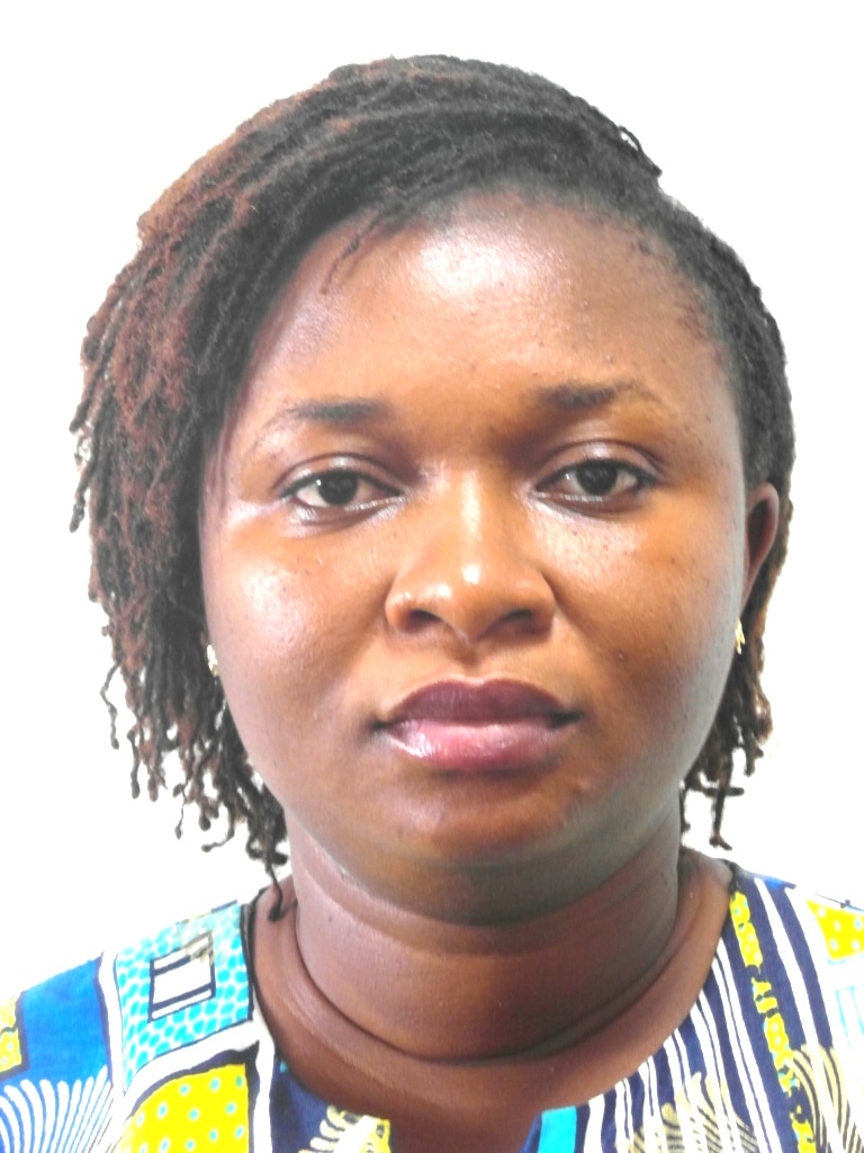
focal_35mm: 114
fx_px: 3794
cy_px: 576
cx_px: 432
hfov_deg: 13.0
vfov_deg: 17.3
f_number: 4
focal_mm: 20.3
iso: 400
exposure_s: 1/20
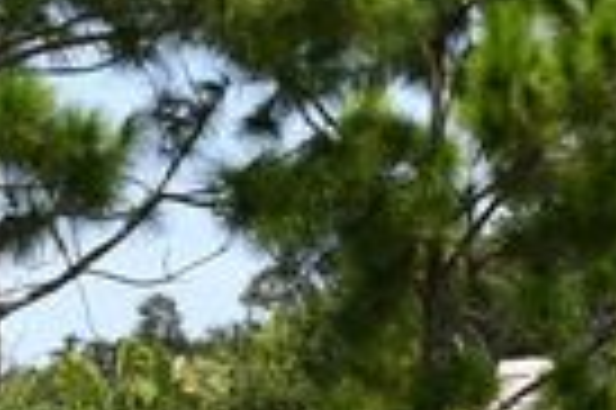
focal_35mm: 206
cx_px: 270
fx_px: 3521
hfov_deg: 10.0
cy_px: 784
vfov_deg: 6.5
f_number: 8
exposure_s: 1/250
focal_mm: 22
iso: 100
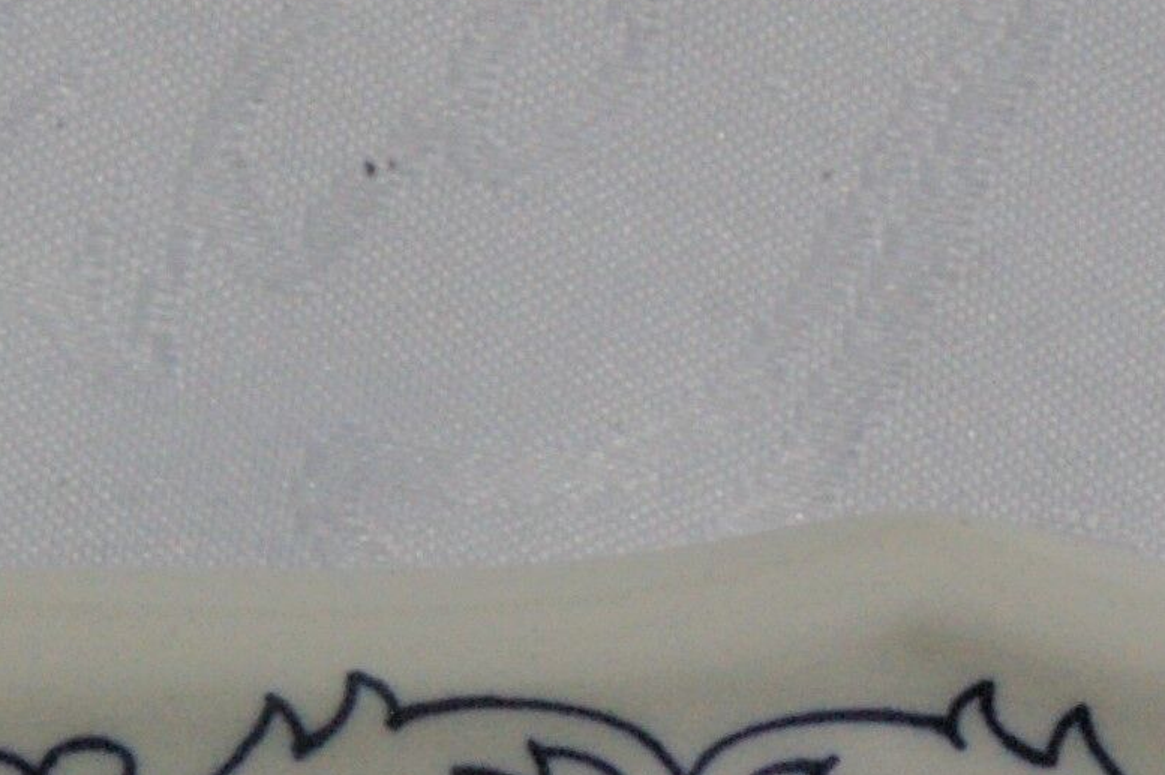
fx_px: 4883
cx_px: 1529
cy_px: 997
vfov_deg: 8.9
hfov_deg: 13.1
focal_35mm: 151
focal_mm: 26
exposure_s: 1/1500
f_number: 22
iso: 1600
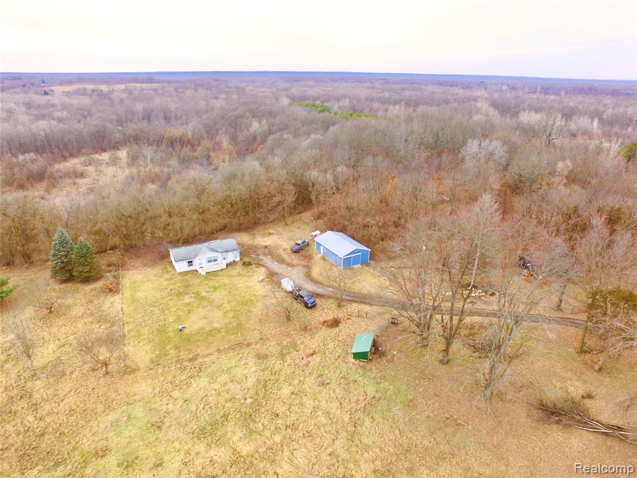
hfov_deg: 81.7
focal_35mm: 20
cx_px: 318
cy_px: 239
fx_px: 368
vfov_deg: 66.0
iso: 100
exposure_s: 1/117
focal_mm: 3.61
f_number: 2.8
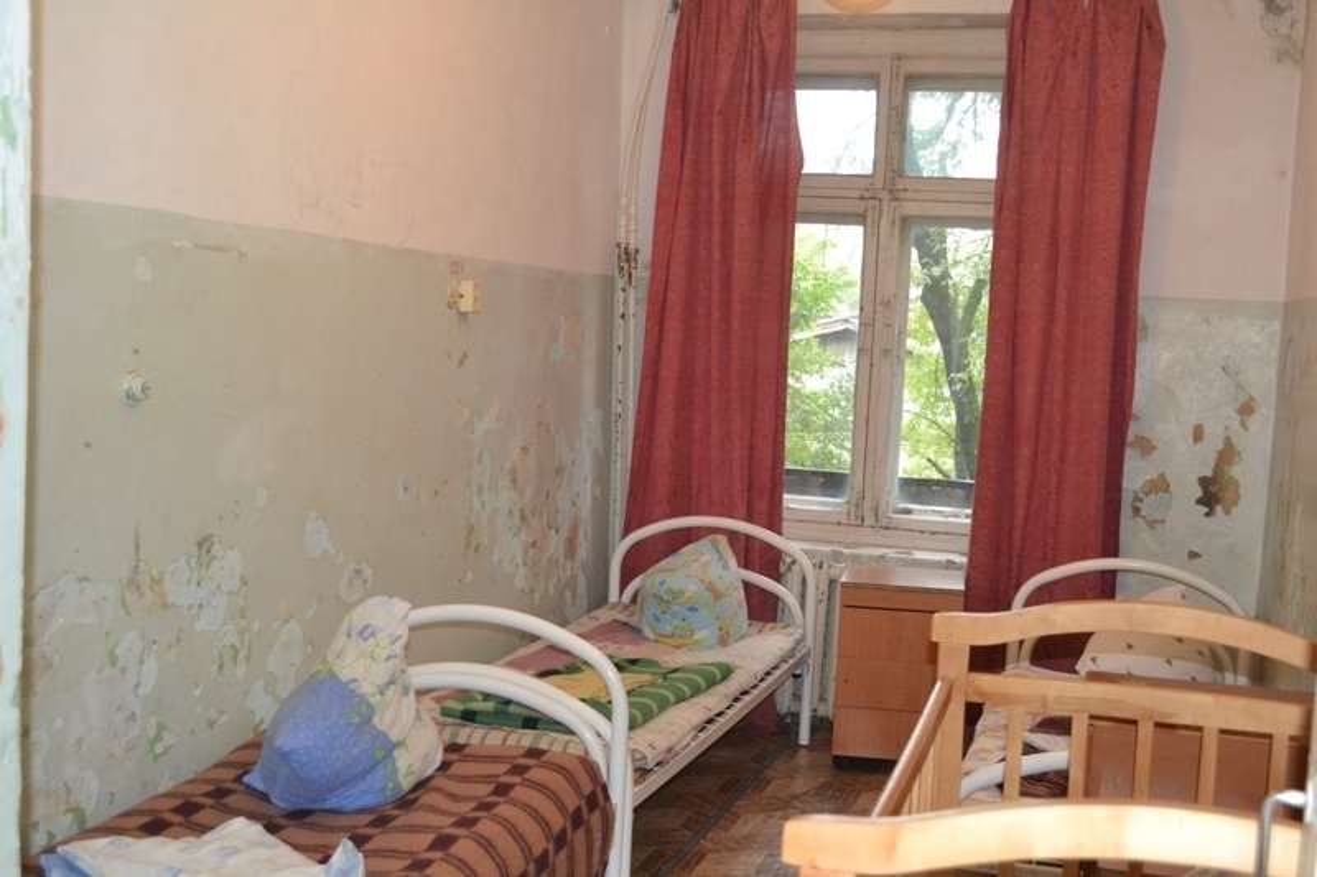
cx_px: 658
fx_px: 1646
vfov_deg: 29.9
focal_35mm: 45
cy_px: 438
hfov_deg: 43.6
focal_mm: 30
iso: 2000
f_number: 4.5
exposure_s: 1/60
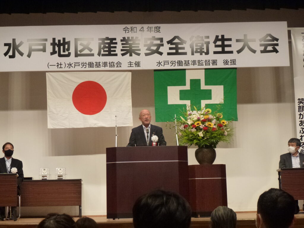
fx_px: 571
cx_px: 152
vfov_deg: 22.6
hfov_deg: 29.8
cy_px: 114
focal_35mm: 65
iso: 400
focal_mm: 11.7
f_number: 4.6
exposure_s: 1/60
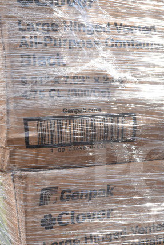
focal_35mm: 67
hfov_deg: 20.0
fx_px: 458
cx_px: 143
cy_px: 187
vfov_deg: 29.5
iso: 200
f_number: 7.1
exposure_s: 1/320
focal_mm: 21
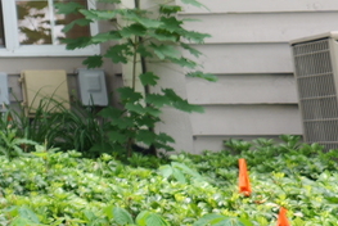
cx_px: -635
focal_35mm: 123
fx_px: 1156
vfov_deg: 10.6
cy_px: -167
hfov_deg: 11.3
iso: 100
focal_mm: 20
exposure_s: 1/125
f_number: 3.5
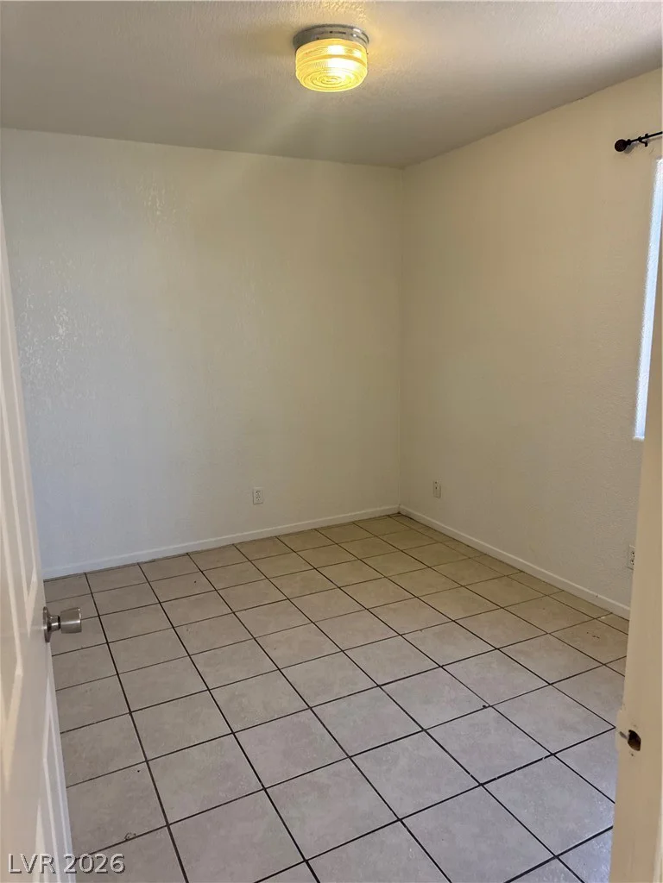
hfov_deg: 56.8
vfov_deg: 71.6
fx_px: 613
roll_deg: +1.7
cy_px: 442
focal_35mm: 24
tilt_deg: -12.2
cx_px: 332
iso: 250
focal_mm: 6.76
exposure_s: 1/60
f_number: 1.78
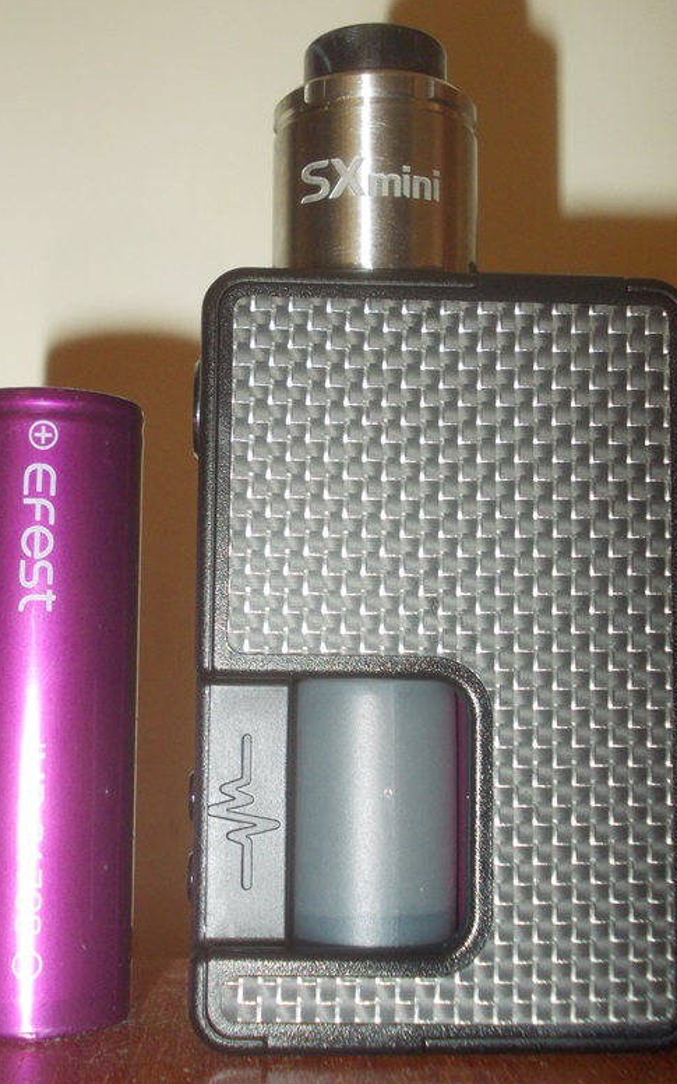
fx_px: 1387
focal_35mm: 47
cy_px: 543
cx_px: 313
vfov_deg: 42.6
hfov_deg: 27.4
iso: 200
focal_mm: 6.1
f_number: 3.3
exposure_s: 1/30
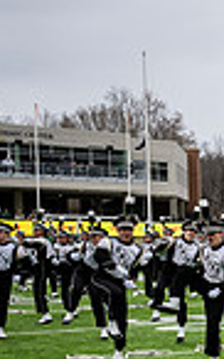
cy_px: 306
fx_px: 949
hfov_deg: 10.3
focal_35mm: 97
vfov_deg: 21.1
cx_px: 642
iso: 100
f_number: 2.8
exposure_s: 1/500
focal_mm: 24
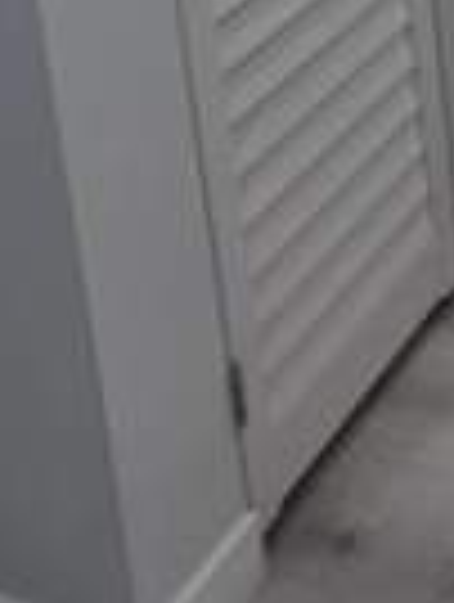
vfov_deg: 18.7
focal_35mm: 62
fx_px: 1081
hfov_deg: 16.4
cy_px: -616
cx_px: 966
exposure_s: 1/120
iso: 125
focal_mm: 2.2
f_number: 1.9
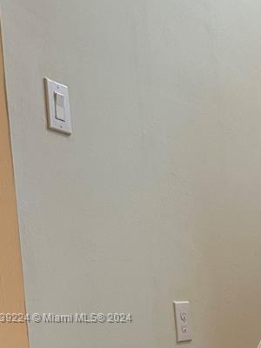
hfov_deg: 18.6
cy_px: 318
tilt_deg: -0.7
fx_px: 724
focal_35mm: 72
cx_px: 364
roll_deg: +4.6
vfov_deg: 26.1
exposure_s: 1/60
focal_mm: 6.86
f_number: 1.78
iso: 320
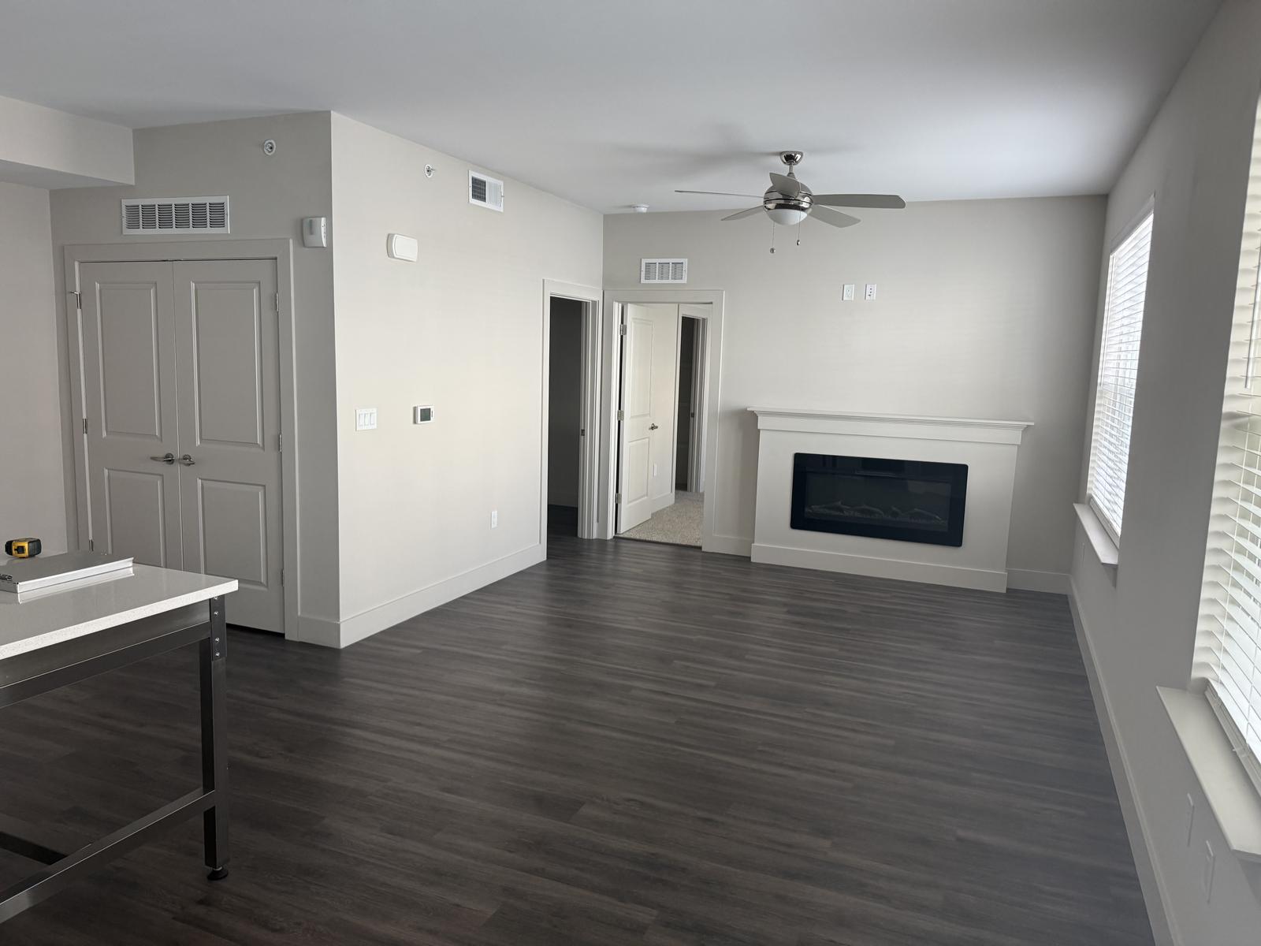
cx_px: 630
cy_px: 473
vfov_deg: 56.8
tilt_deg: -6.7
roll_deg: -1.7
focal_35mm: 24
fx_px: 874
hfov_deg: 71.6
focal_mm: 6.76
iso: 160
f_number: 1.78
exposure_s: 1/121
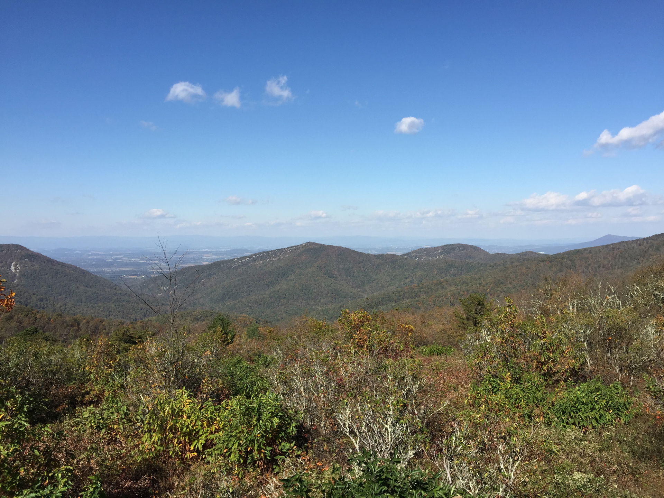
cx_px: 332
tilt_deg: -1.0
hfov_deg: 61.7
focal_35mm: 29
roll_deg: -1.7
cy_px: 249
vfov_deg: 48.2
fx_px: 556
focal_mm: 4.15
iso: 32
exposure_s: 1/1980
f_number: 2.2
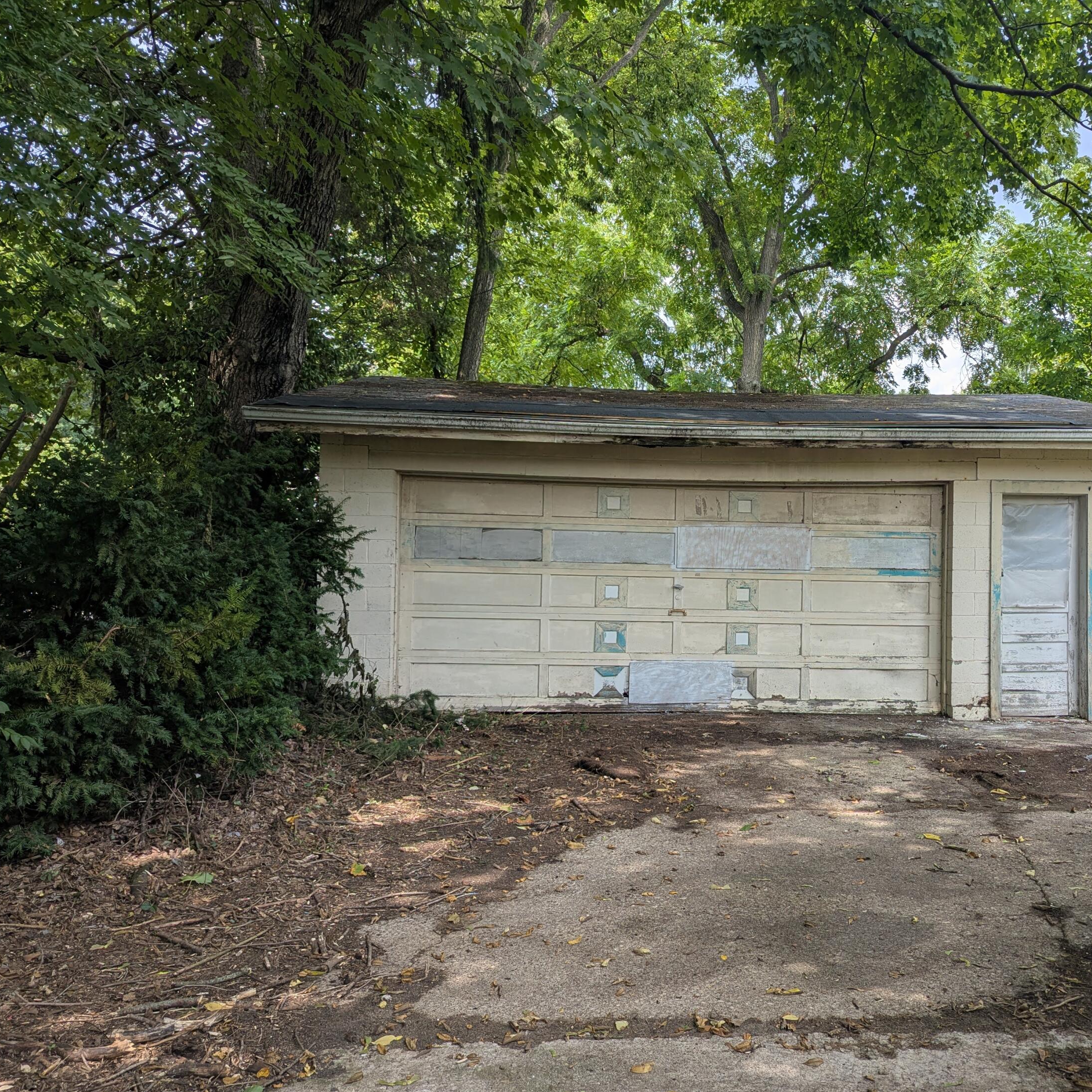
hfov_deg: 54.7
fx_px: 1035
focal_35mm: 29
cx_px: 715
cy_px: 561
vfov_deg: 55.6
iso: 39
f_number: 1.85
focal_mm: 6.81
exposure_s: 1/877
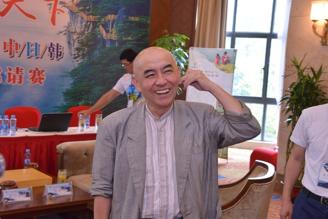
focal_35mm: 58
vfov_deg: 23.4
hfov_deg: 34.5
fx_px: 529
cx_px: 164
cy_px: 110
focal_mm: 58
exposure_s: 1/60
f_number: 9
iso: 3200
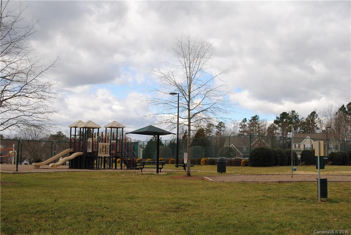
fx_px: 439
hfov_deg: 43.6
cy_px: 118
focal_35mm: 45
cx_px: 176
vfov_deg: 29.9
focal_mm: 30
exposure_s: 1/200
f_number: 7.1
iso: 100
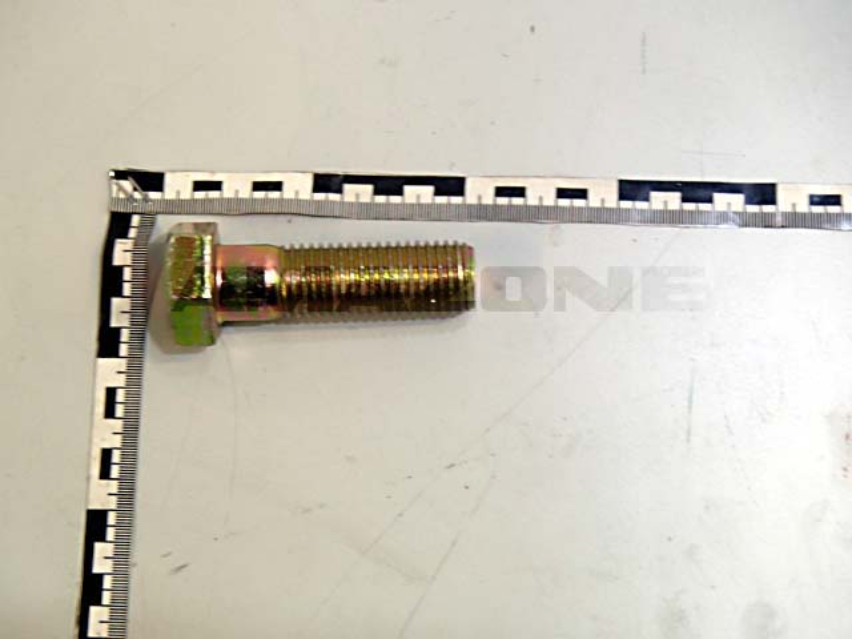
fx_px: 1575
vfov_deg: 22.9
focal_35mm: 64
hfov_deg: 30.3
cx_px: 426
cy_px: 320
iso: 400
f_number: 5.4
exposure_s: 1/13
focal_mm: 11.43
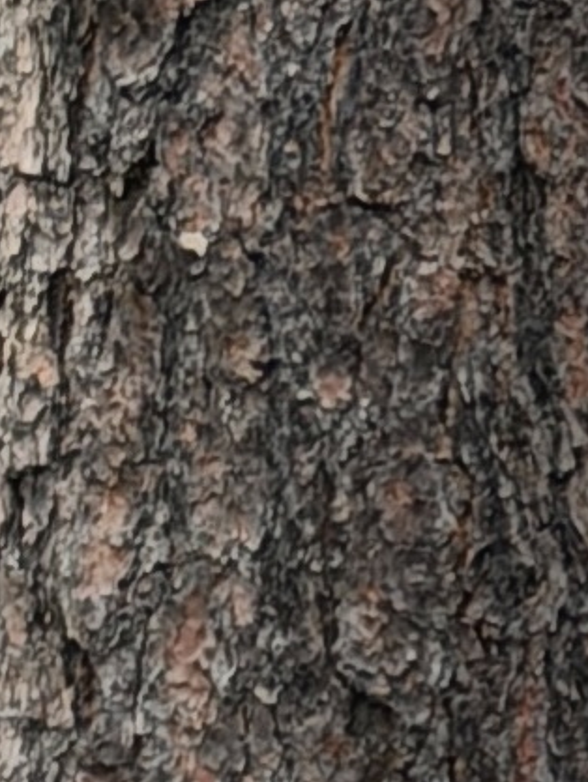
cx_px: 1573
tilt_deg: -9.4
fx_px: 6674
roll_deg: -2.4
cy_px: 705
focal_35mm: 295
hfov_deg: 4.9
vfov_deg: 6.7
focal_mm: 6.76
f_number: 1.78
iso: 64
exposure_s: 1/885
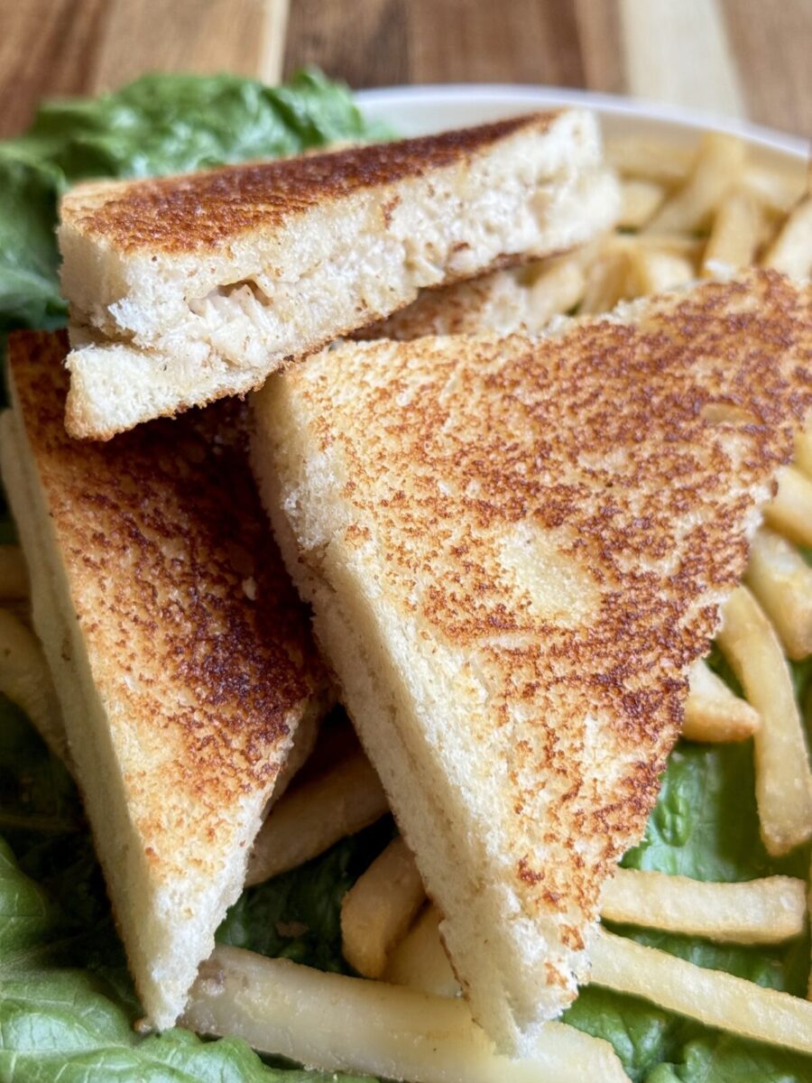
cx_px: 406
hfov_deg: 30.3
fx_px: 1501
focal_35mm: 48
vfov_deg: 39.7
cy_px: 542
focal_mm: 6.76
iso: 100
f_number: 1.78
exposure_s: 1/65
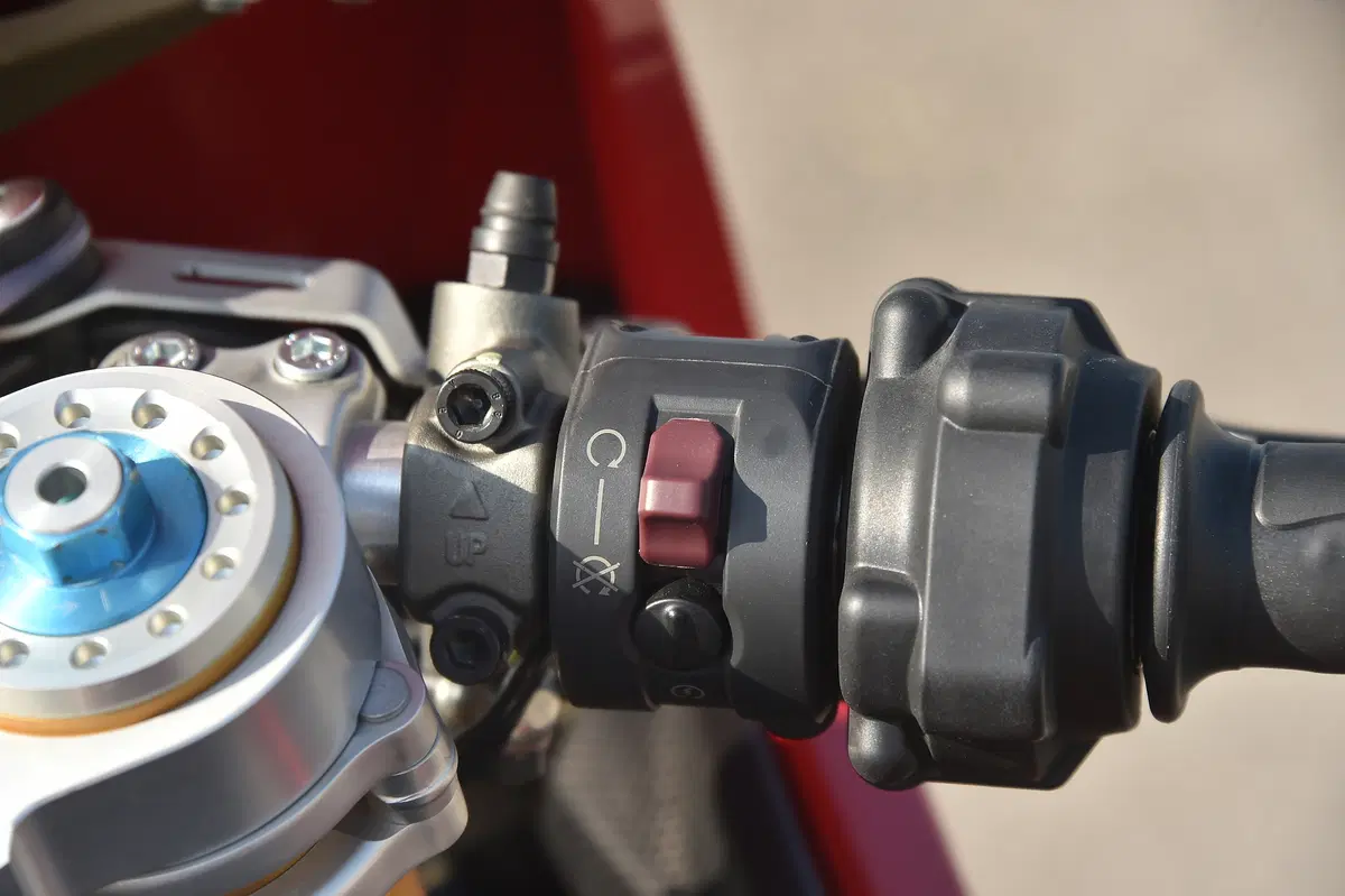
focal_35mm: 230
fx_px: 8589
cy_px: 448
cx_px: 672
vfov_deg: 6.0
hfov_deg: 9.0
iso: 250
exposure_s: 1/250
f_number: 10
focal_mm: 230
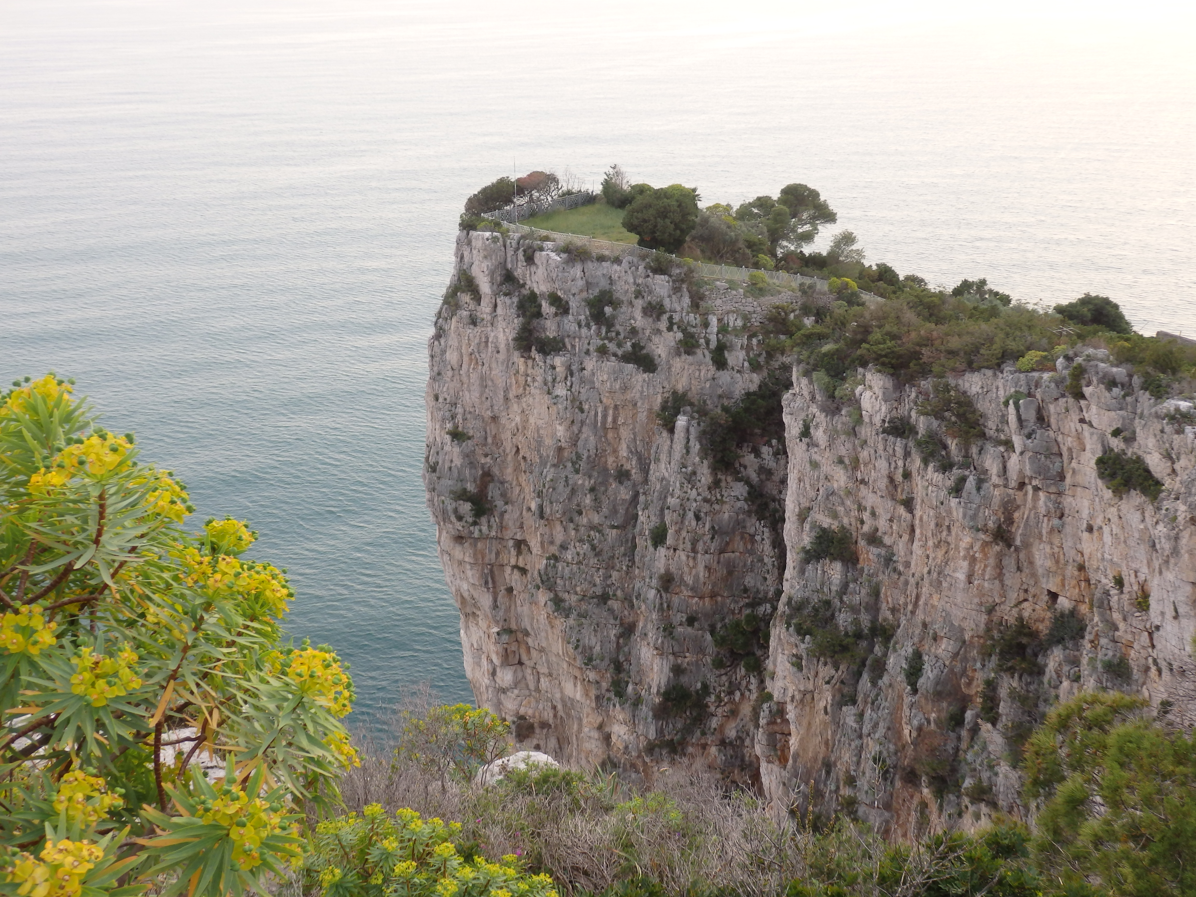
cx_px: 598
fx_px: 1140
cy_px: 448
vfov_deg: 42.9
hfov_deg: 55.4
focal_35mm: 33
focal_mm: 6
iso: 100
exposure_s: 1/80
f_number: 3.4
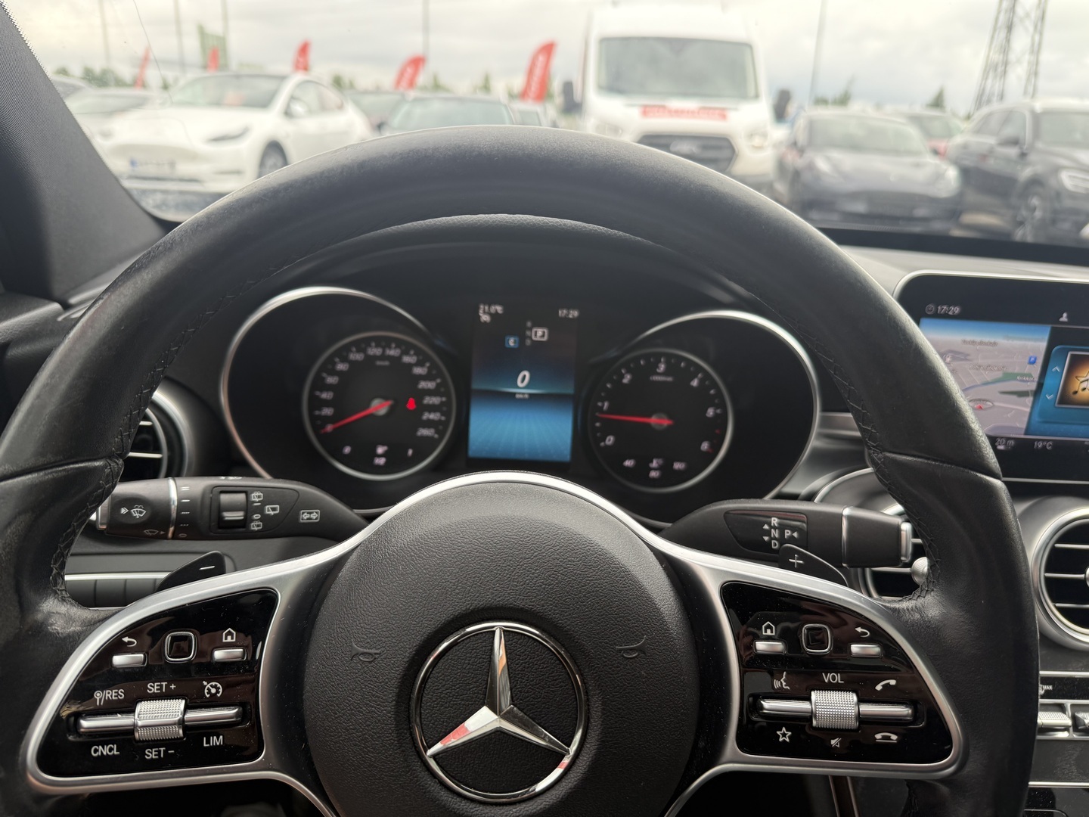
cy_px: 408
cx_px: 544
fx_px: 755
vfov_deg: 56.8
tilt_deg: -19.6
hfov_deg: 71.6
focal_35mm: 24
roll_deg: -1.8
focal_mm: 6.76
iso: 100
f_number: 1.78
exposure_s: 1/318
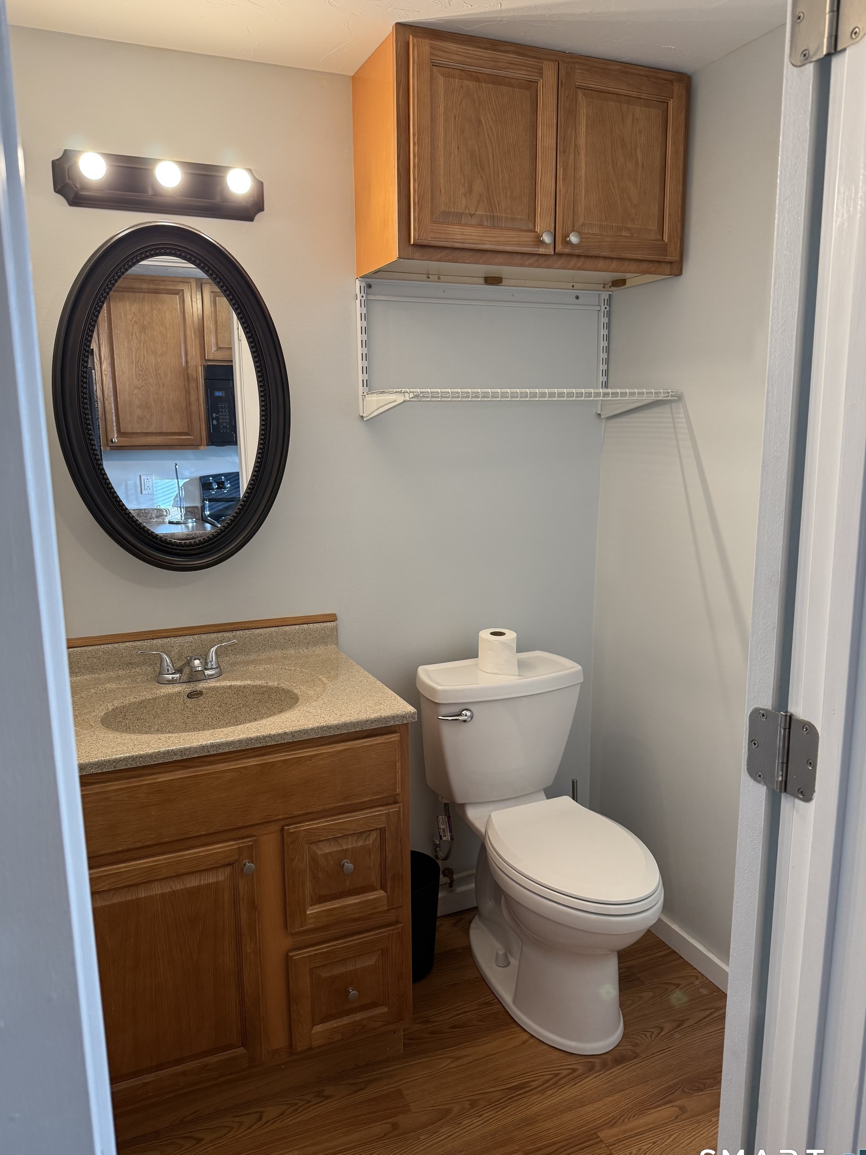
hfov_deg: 54.9
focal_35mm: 25
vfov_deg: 69.4
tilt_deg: -10.6
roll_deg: +0.3
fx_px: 834
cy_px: 582
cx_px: 430
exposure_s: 1/120
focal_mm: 6.76
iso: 200
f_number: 1.78
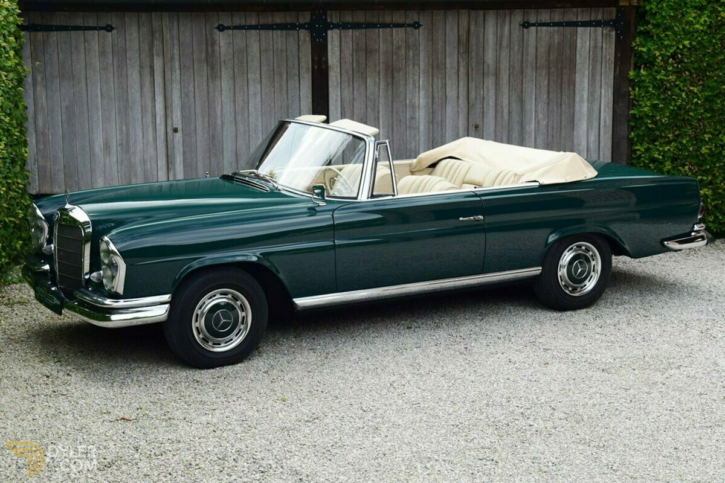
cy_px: 242
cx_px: 362
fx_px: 1057
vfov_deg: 25.8
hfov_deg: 37.9
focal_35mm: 52
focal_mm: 35
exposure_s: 1/125
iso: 400
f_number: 9
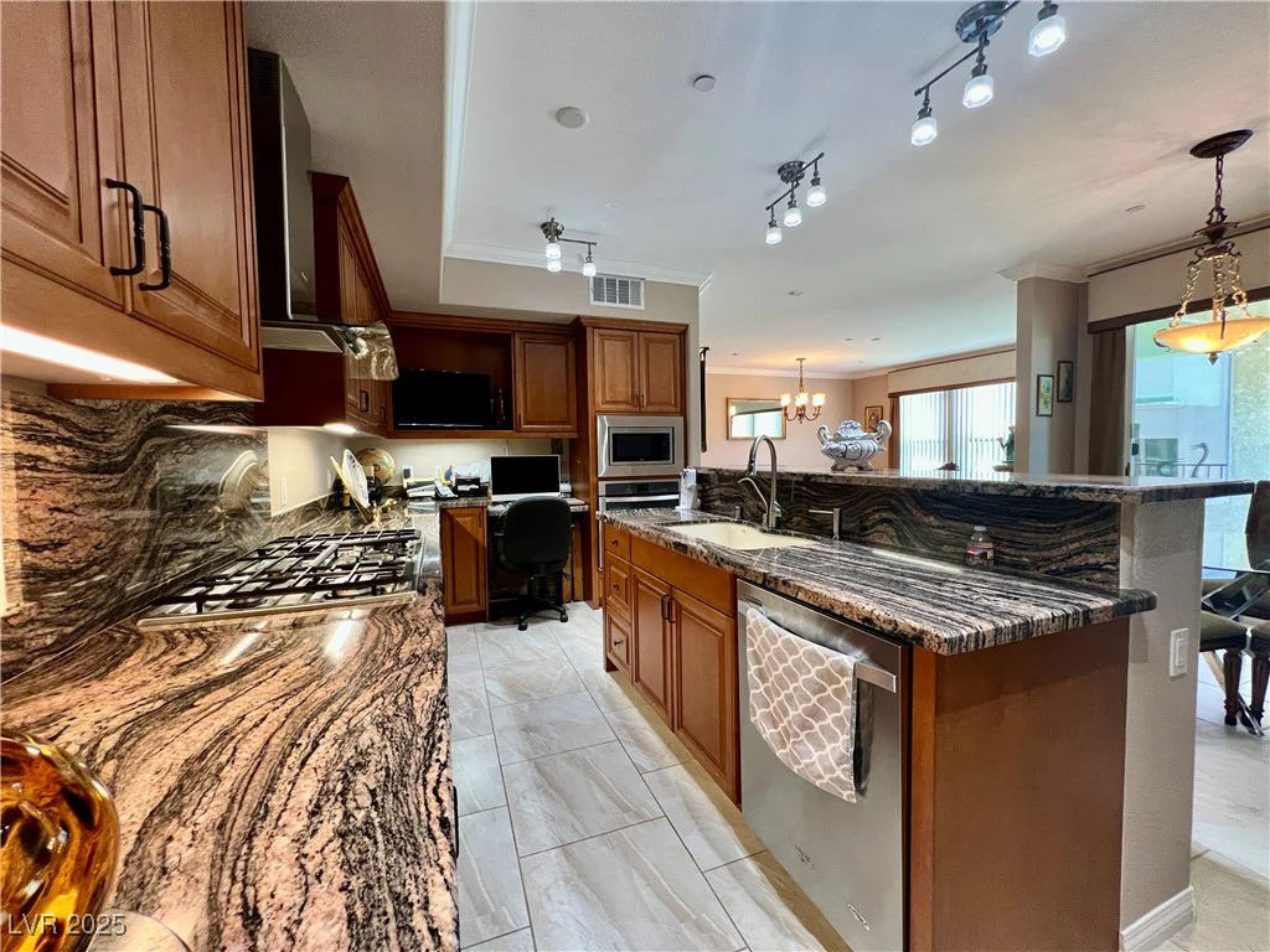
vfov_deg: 89.9
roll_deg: +1.1
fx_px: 477
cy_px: 476
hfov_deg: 106.2
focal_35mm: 13
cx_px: 635
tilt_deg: -3.1
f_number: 1.8
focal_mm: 1.57
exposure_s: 1/60
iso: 200
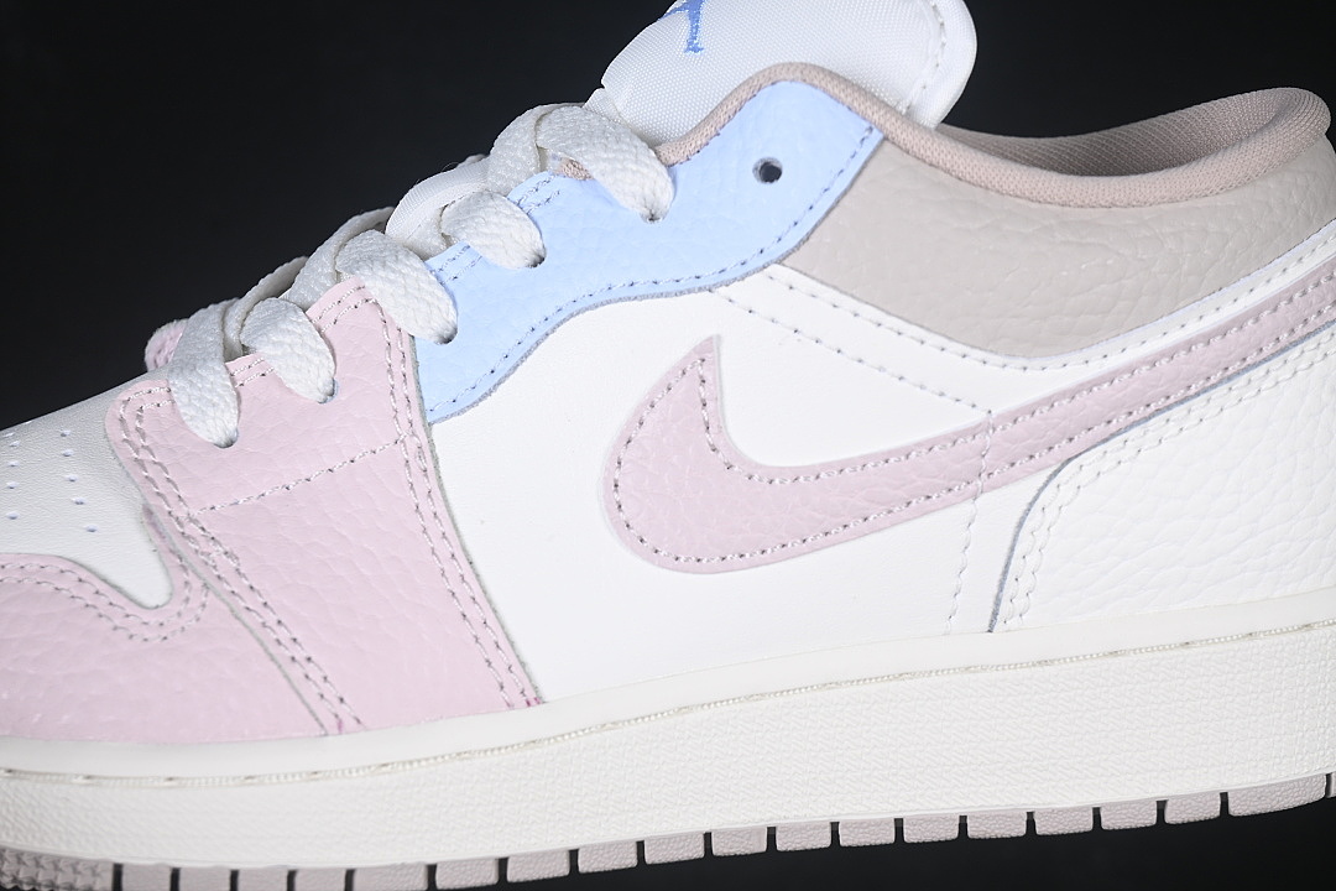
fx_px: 2783
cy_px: 446
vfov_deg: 18.2
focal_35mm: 75
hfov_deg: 27.0
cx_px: 668
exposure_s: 1/80
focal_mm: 50
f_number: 7.1
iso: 160
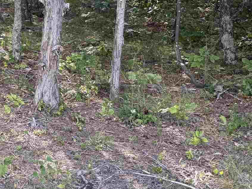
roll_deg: -4.8
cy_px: -73
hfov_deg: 18.4
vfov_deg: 15.9
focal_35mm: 87
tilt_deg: +2.0
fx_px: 634
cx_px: -181
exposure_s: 1/524
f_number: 1.78
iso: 100
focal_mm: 6.76
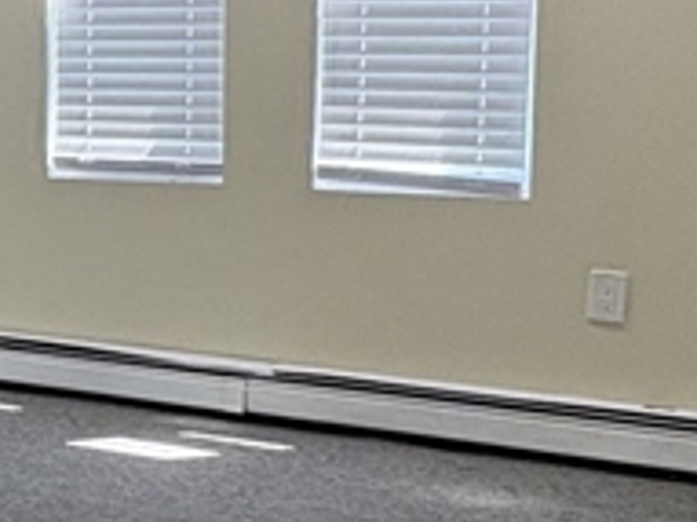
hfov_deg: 23.1
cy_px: 204
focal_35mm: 75
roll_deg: +1.6
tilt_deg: -7.3
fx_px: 1509
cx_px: -212
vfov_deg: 19.6
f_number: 2.2
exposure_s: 1/120
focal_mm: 2.22
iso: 125
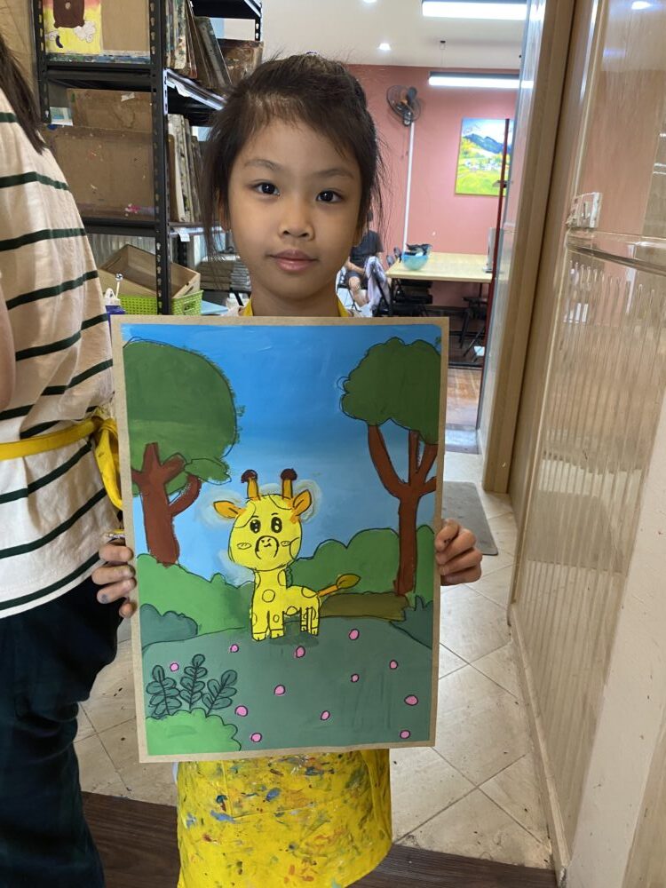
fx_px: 667
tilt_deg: -17.4
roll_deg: -3.1
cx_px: 333
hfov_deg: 53.1
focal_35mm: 26
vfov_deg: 67.3
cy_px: 444
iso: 160
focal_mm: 4.25
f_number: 1.8
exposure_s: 1/50
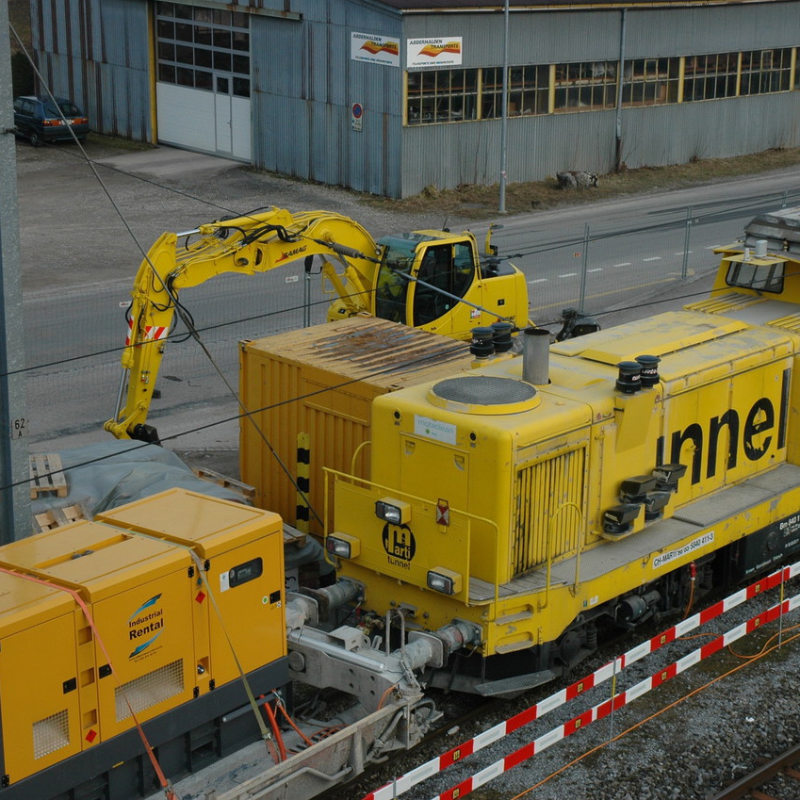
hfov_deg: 23.5
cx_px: 584
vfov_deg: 23.7
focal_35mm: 73
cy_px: 400
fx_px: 1909
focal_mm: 38
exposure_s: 1/250
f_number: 9
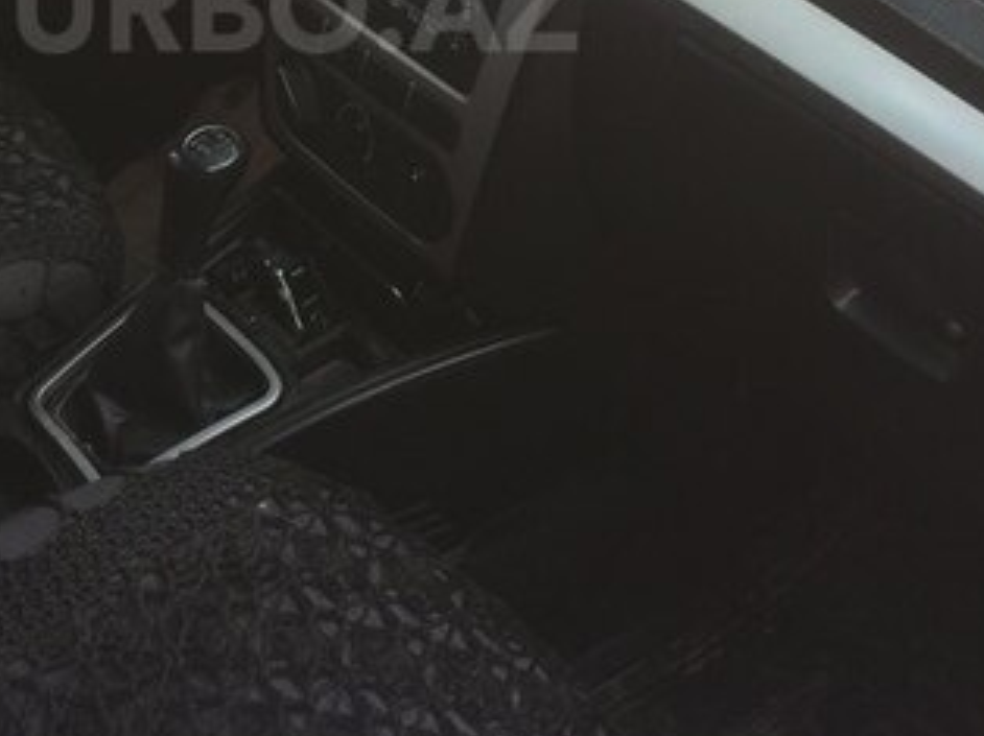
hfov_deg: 31.2
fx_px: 1733
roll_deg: -2.8
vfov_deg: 23.1
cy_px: 5
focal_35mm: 61
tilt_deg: -29.9
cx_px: 257
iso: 50
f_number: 2.2
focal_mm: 4.15
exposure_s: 1/100
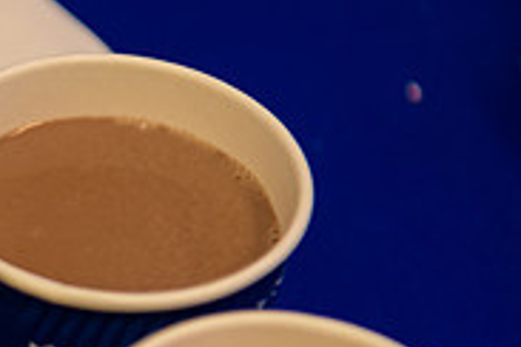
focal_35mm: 197
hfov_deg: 10.1
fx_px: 2851
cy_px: 274
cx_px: -302
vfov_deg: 7.0
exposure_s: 1/125
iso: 800
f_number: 3.2
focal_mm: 62
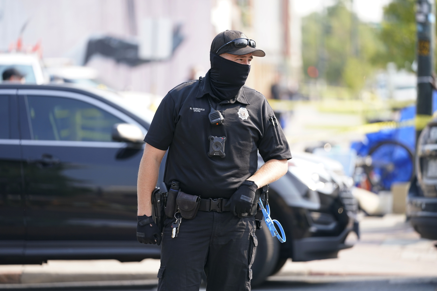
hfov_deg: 11.3
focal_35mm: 182
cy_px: 146
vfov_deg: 7.5
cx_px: 218
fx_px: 2209
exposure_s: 1/1000
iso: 320
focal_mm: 182
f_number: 2.8
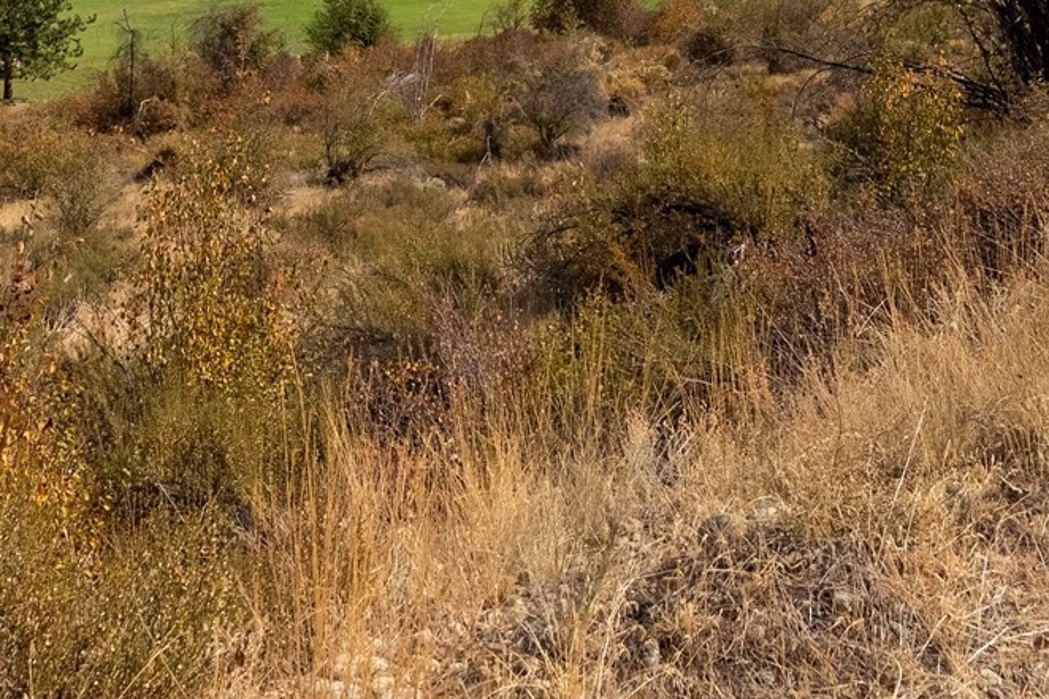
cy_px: -117
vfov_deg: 28.1
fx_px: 1232
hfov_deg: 46.1
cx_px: 486
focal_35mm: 42
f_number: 6.3
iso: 100
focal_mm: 16.5
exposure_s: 1/8000
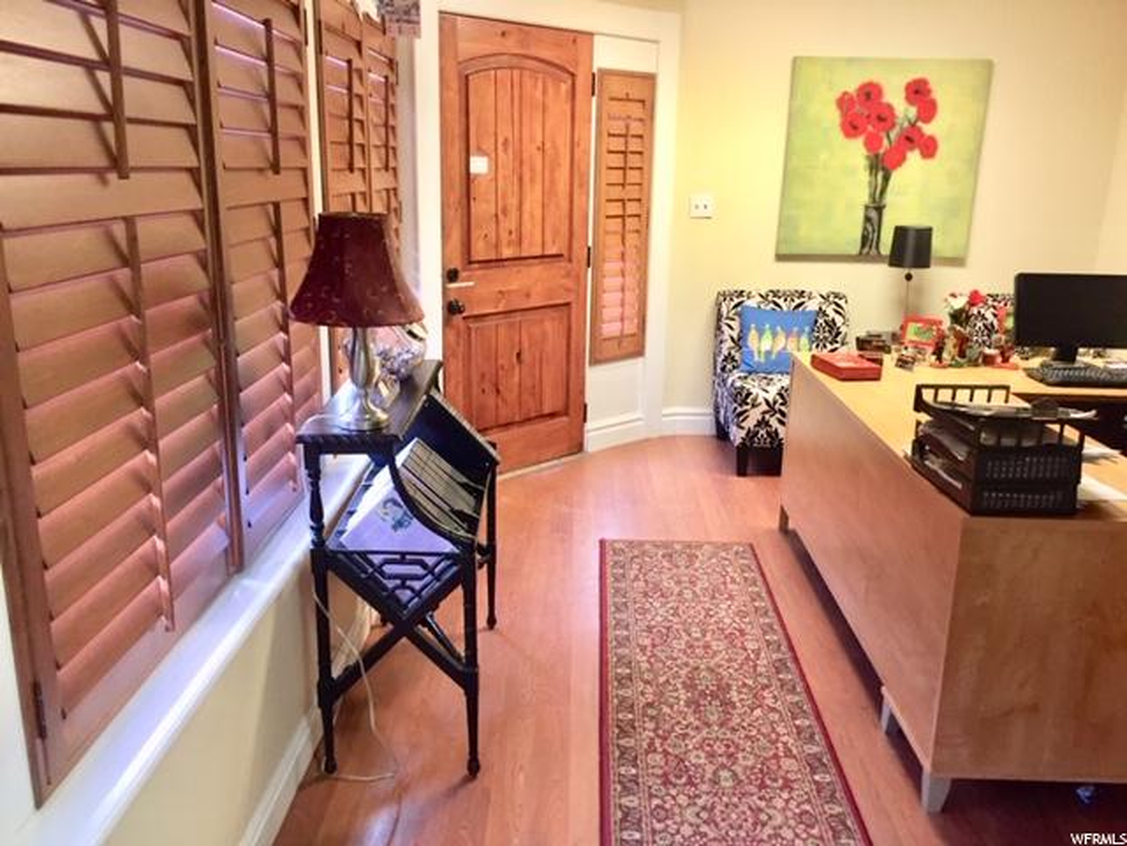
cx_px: 564
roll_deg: -0.8
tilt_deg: -16.4
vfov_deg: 48.2
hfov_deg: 61.7
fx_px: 944
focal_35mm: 29
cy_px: 423
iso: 125
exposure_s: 1/30
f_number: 2.2
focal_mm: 4.15
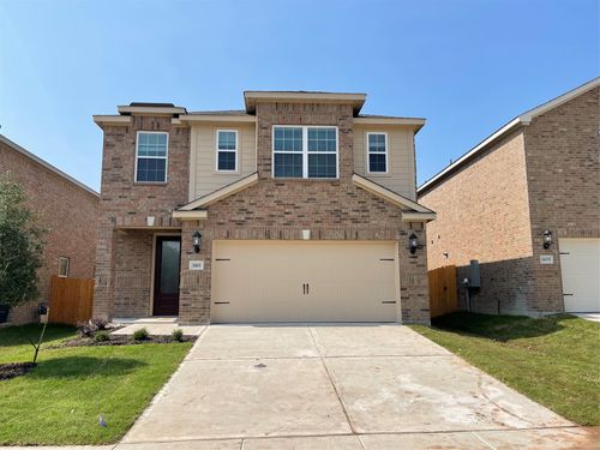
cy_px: 225
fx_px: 451
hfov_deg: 67.3
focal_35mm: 26
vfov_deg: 53.1
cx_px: 300
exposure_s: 1/4049
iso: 32
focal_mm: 5.1
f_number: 1.6
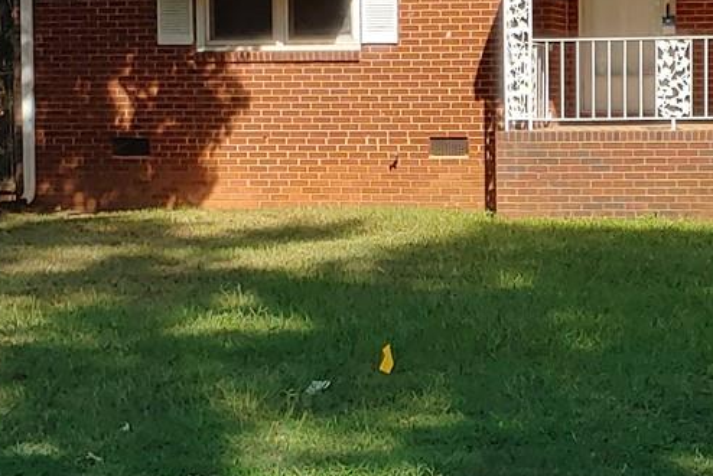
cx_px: 602
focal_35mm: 112
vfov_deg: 12.2
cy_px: 237
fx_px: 2219
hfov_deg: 18.0
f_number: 1.5
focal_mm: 4.23
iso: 50
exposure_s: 1/2273
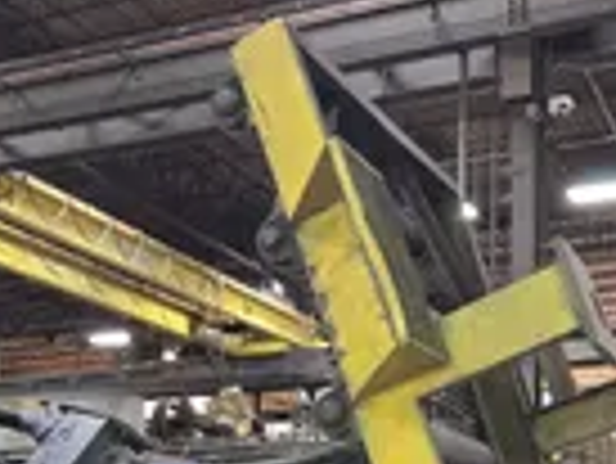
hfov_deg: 28.9
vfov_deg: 20.6
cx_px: 333
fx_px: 1193
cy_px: 554
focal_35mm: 67
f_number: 1.8
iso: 640
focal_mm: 5.4
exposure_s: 1/120
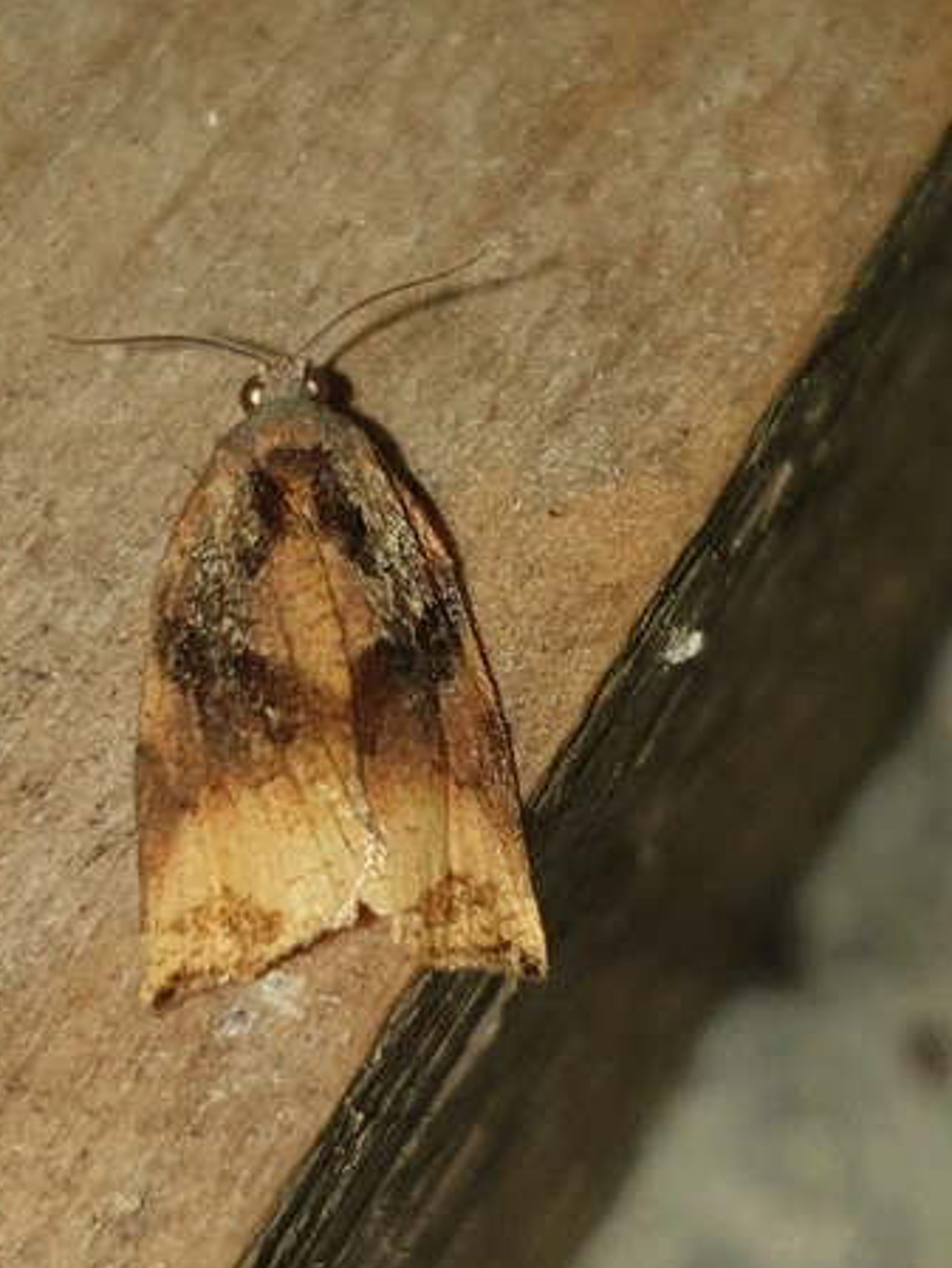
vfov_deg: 50.1
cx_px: 318
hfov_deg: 38.3
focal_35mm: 37
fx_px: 1356
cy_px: 627
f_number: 1.5
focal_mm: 4.3
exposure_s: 1/392
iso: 50
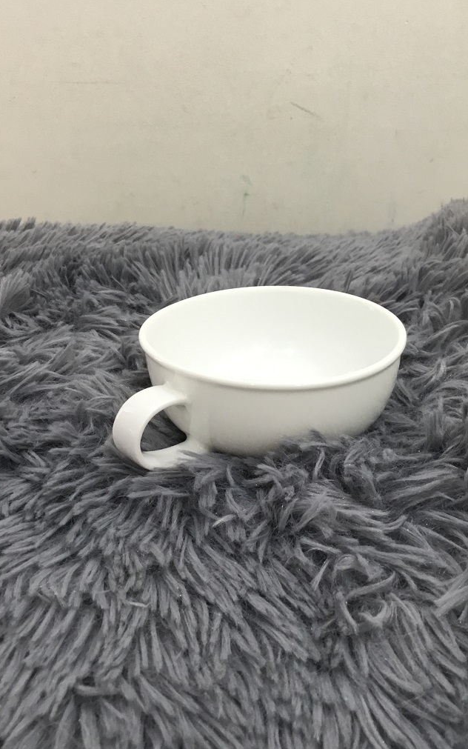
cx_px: 304
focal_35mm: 39
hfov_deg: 32.6
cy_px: 335
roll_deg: +1.7
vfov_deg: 50.3
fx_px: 796
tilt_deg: -20.8
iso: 100
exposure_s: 1/33
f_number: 2.4
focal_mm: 3.3
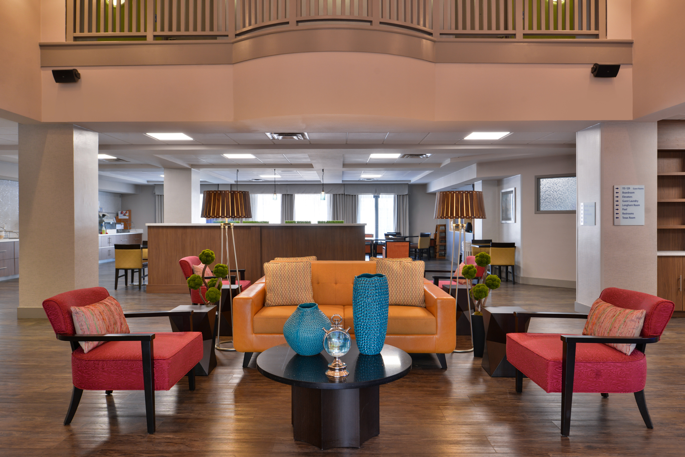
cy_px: 228
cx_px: 342
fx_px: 457
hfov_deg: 73.7
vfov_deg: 53.2
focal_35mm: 24
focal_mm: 24
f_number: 7.1
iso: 400
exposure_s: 1/13
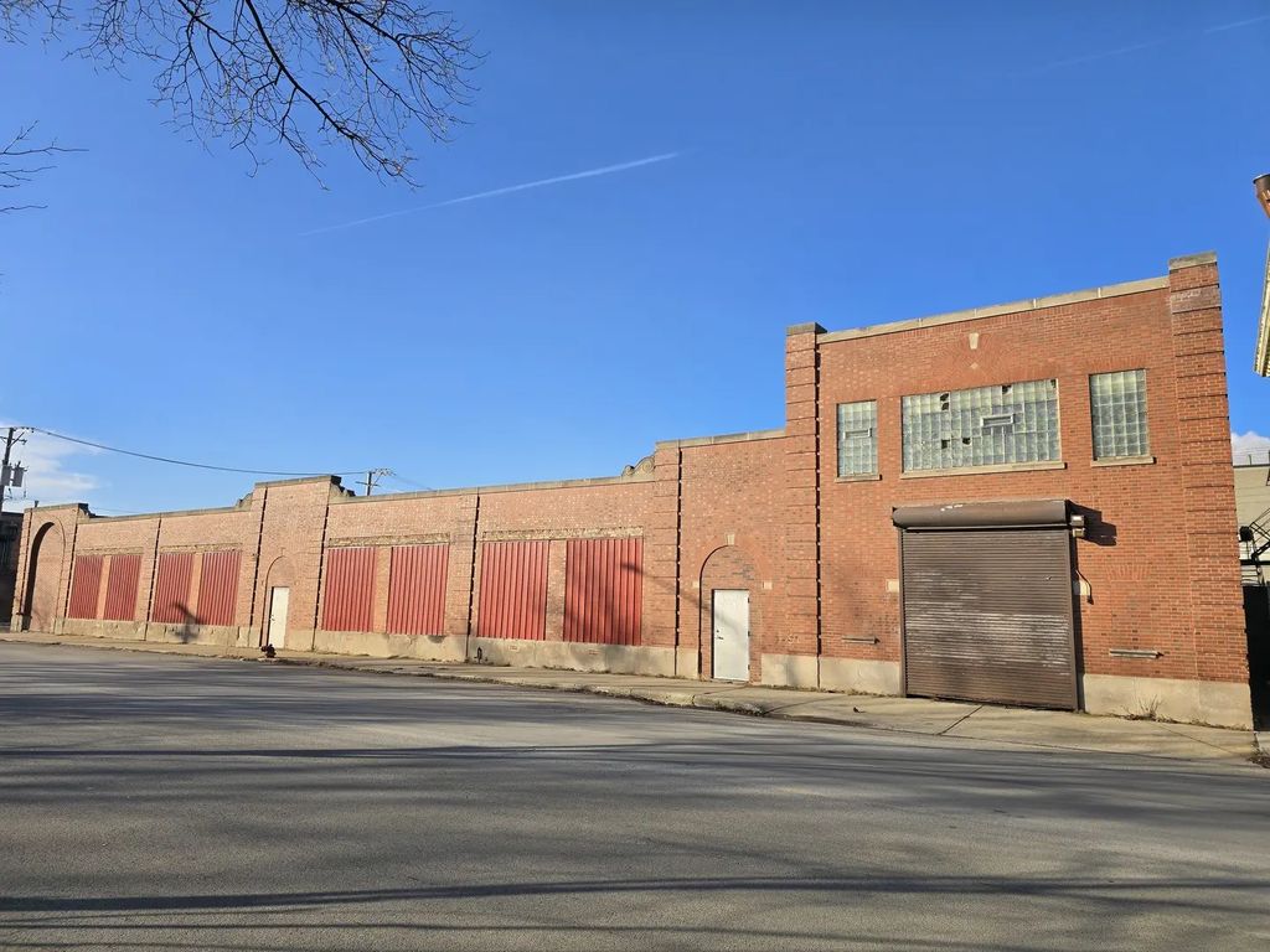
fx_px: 844
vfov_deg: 58.9
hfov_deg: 73.9
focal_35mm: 23
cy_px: 476
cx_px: 635
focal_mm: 6.3
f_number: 1.7
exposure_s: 1/596
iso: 12
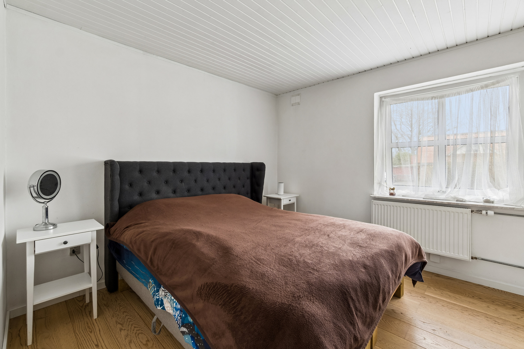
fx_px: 218
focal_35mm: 15
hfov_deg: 100.4
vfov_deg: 77.3
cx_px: 262
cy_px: 174
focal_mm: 10
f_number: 8
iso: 200
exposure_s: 1/4
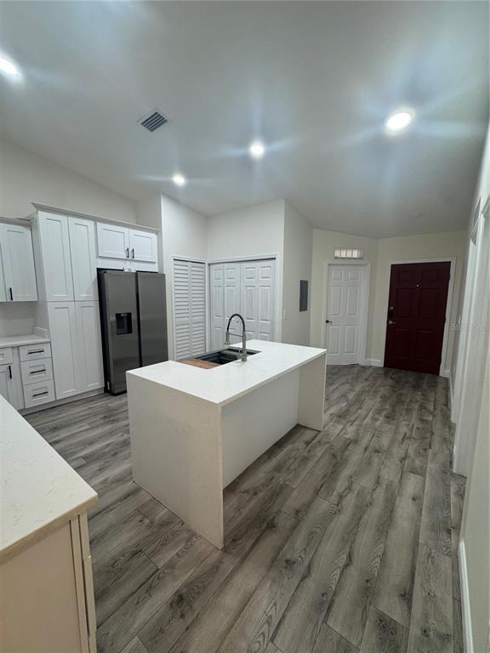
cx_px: 245
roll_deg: +0.1
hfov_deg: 85.7
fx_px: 264
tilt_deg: -7.6
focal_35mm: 14
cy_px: 326
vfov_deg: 102.1
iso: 250
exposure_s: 1/120
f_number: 2.2
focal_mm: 2.22
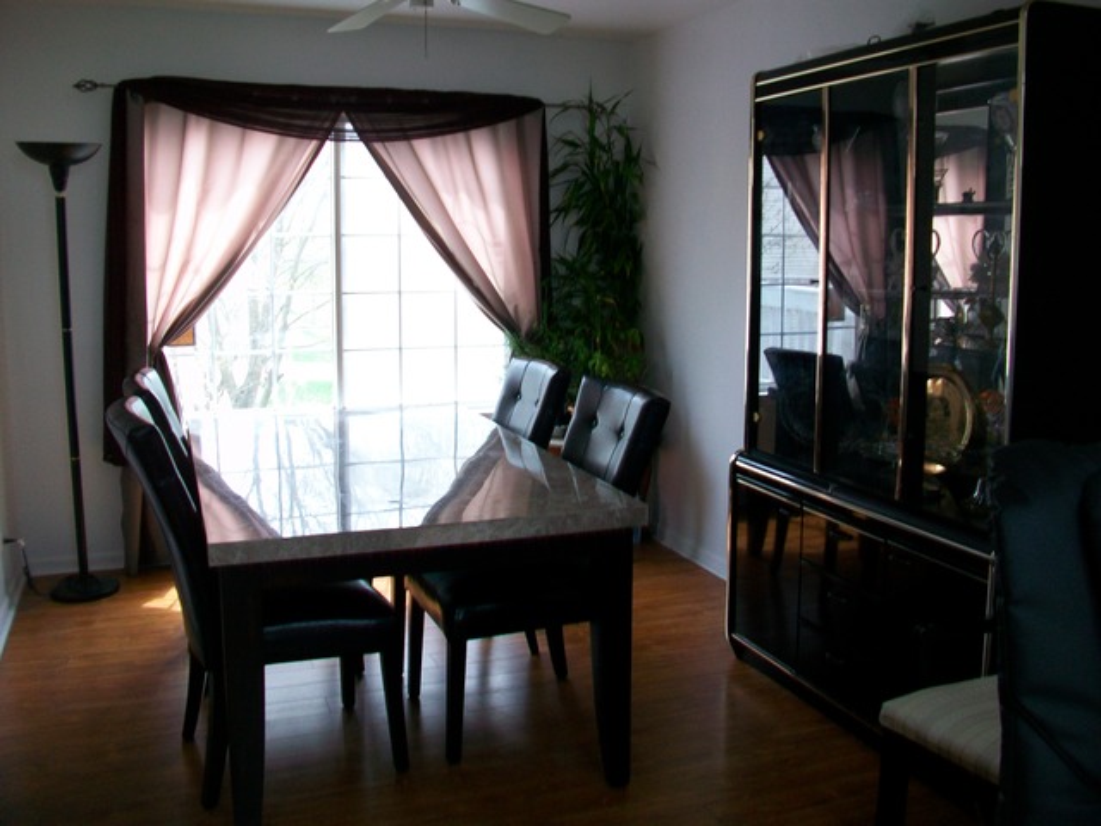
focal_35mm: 32
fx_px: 1018
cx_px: 550
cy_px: 413
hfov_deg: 56.8
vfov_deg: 44.2
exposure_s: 1/80
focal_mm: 5.7
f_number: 2.8
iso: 64
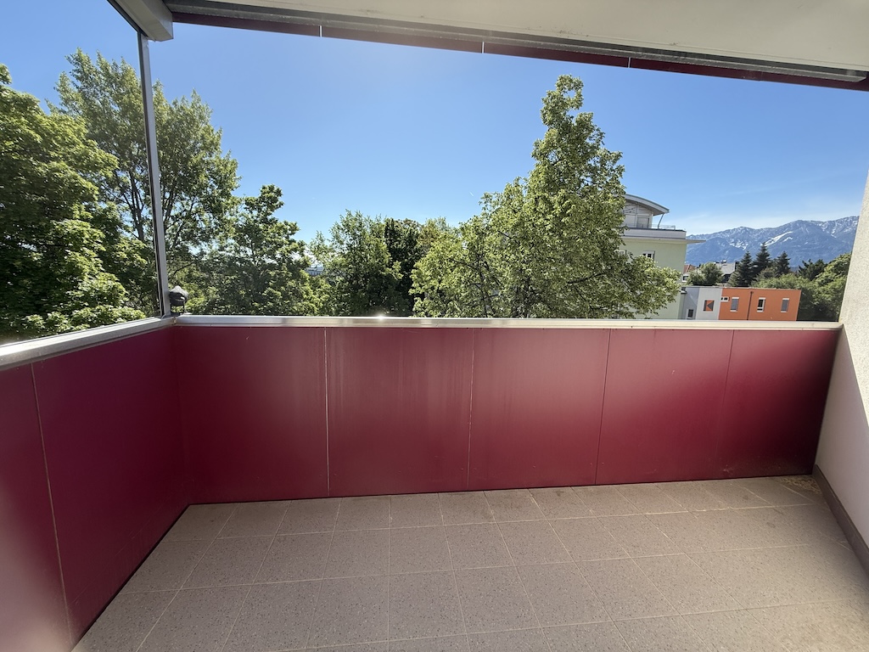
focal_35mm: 14
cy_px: 326
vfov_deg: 85.7
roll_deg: -0.9
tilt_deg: -7.2
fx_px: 351
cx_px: 434
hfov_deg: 102.1
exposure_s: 1/955
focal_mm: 2.22
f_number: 2.2
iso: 64
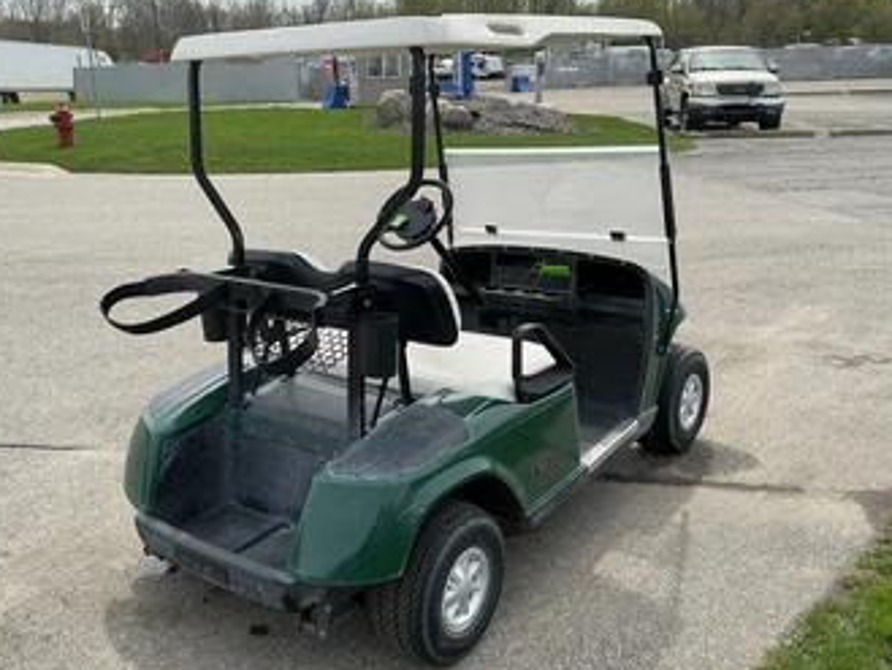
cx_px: 377
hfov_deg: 53.7
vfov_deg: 41.8
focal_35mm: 34
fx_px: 876
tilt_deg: -15.8
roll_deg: +2.2
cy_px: 326
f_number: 1.8
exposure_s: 1/1412
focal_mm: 3
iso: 25
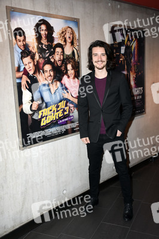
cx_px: 80
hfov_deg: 33.0
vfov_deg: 48.0
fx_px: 269
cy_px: 120
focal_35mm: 40
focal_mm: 27
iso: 1600
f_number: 4.5
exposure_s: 1/160
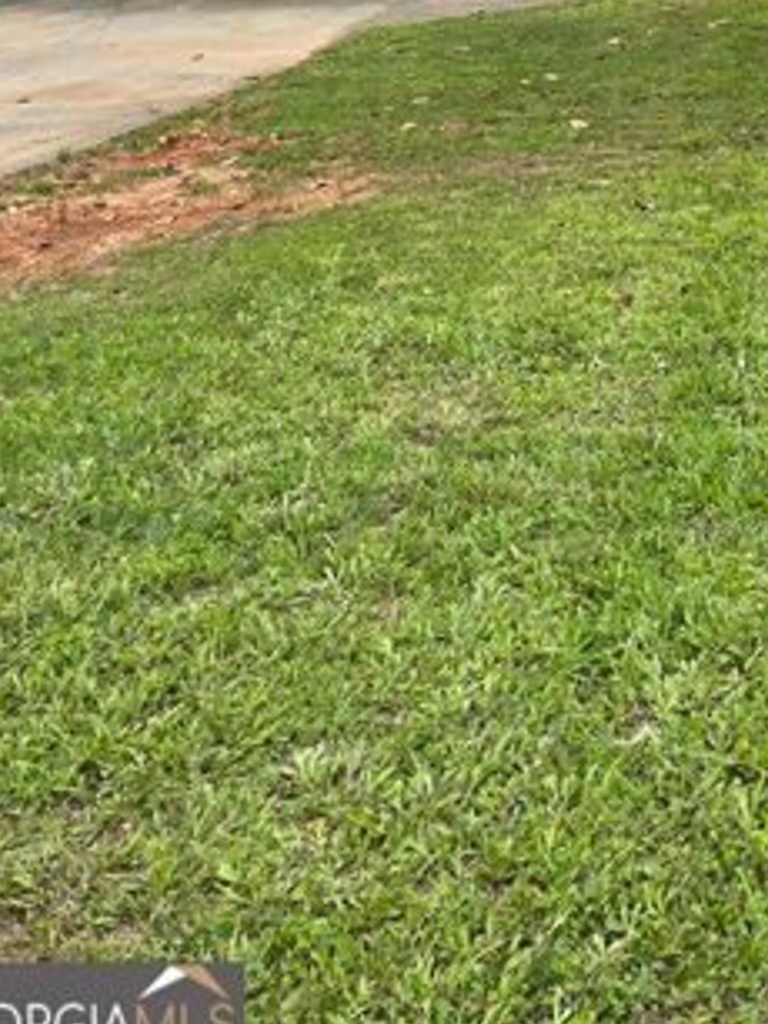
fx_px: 1480
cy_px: -38
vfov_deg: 34.2
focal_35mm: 50
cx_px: 745
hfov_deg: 27.6
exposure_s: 1/254
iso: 12
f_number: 1.7
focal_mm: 6.3
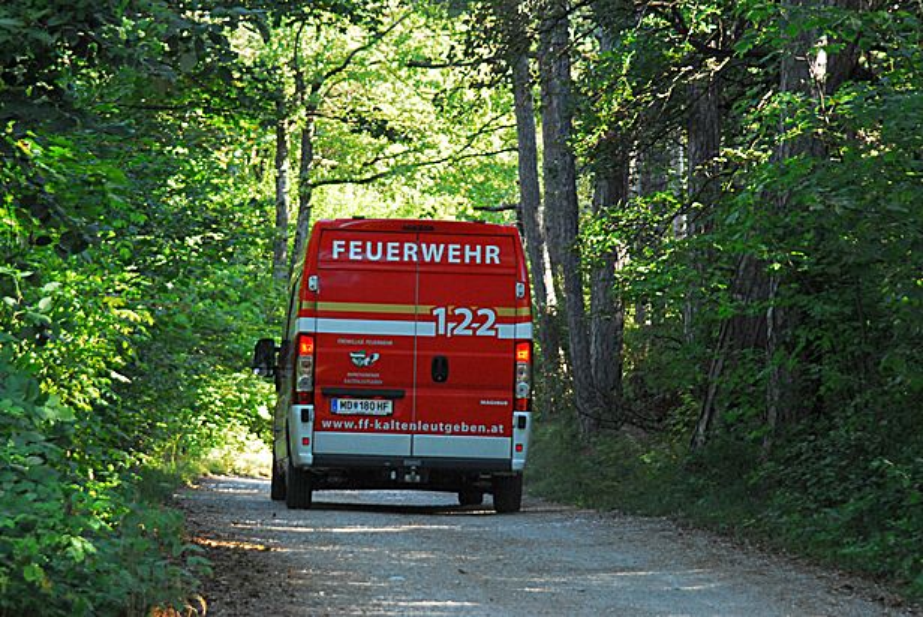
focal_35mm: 120
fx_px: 3080
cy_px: 308
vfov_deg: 11.4
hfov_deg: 17.0
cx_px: 462
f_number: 4.8
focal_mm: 80
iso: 800
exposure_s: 1/160
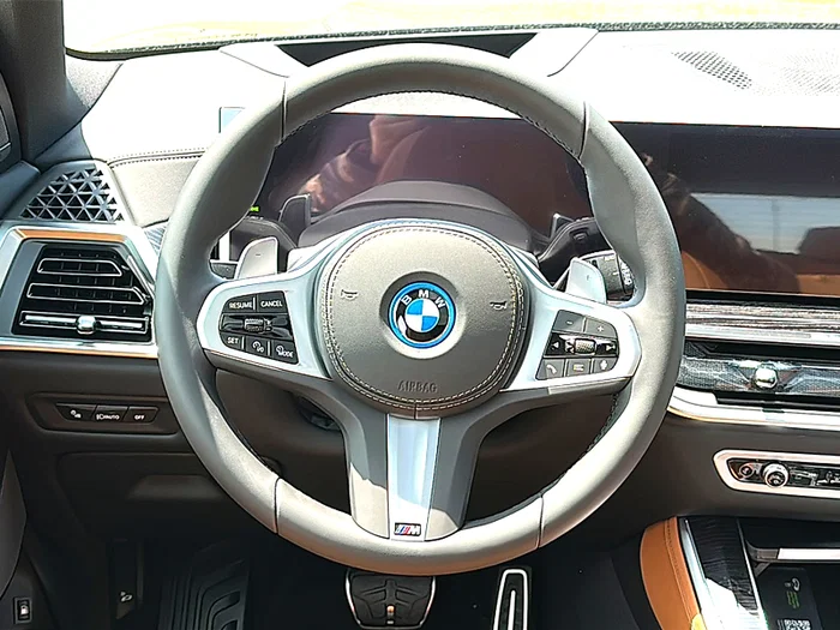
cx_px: 420
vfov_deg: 32.2
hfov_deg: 42.1
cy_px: 315
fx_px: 1092
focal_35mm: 45
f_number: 1.78
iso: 80
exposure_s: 1/482
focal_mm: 6.86
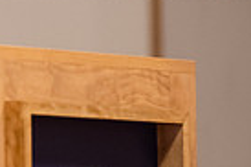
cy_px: 21
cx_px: -191
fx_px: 5467
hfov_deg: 2.6
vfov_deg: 1.7
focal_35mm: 785
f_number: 2.8
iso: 2000
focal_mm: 185
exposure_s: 1/200
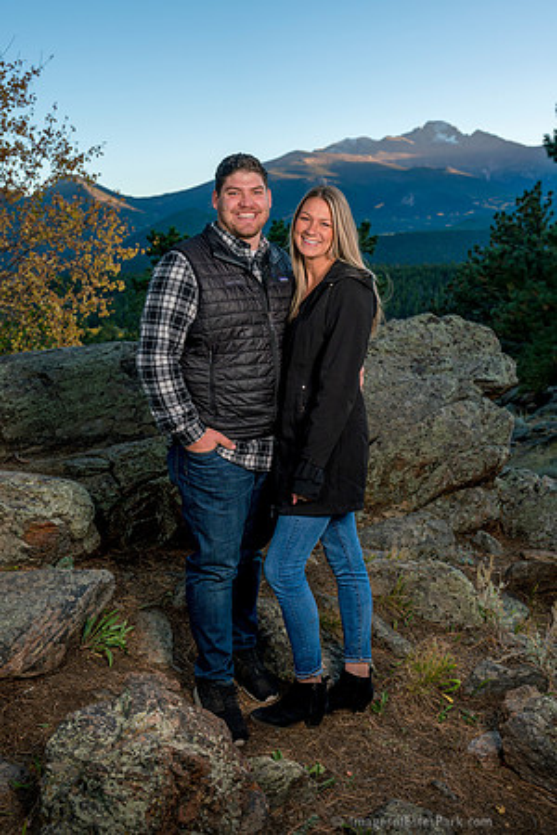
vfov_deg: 54.4
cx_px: 278
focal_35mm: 35
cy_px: 418
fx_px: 812
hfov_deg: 37.9
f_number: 4.5
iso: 100
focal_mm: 35
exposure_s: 1/160
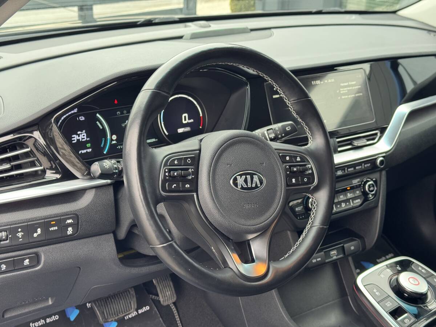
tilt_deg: -23.1
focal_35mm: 48
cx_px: 218
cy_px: 164
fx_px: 605
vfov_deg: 30.3
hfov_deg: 39.7
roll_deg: -2.7
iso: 125
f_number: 1.78
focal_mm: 6.76
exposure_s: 1/60
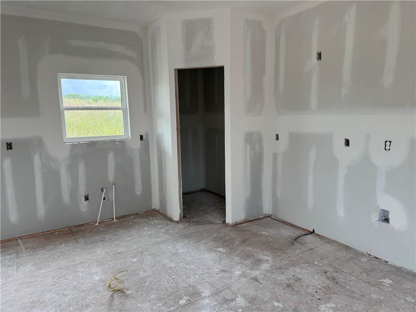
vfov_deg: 56.8
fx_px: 288
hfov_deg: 71.6
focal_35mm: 24
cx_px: 208
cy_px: 156
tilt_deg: -7.2
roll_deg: +1.2
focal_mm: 6.76
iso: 100
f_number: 1.78
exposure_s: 1/262
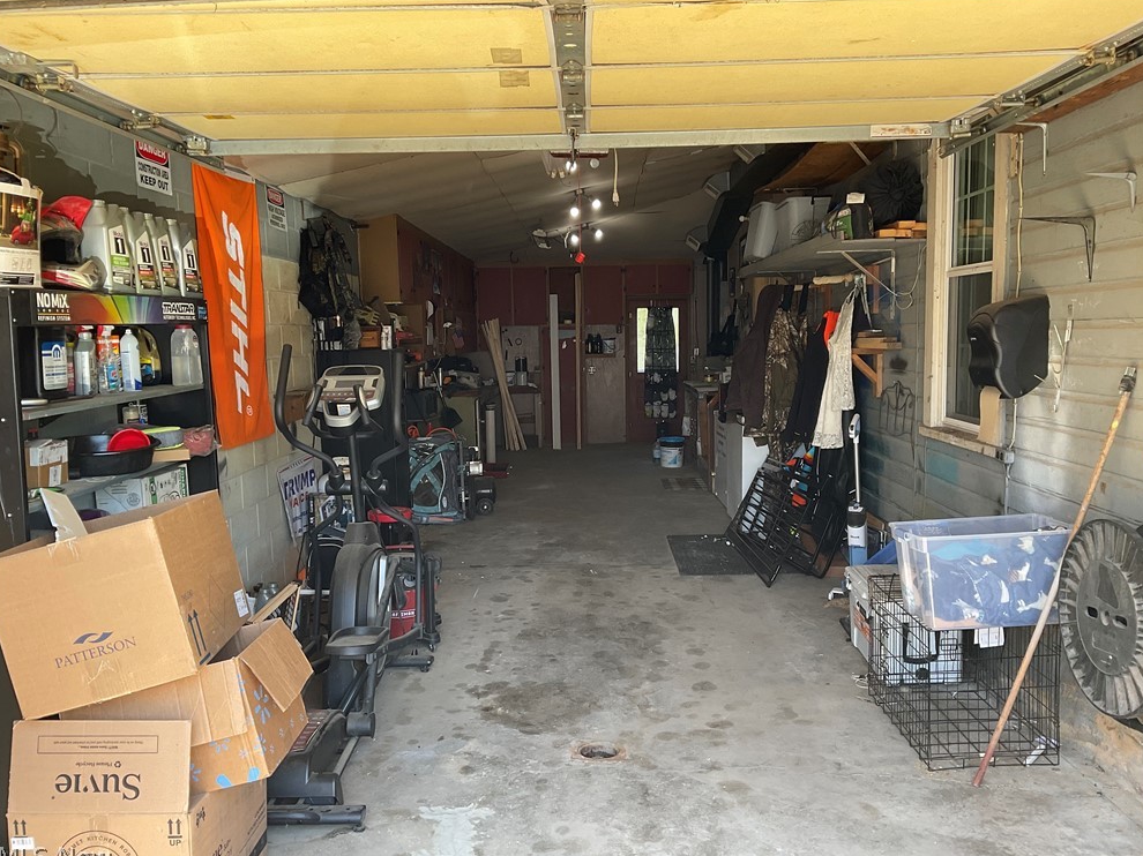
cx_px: 582
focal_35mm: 30
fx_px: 990
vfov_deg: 46.8
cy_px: 433
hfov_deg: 60.0
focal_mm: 3
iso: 32
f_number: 1.8
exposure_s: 1/122
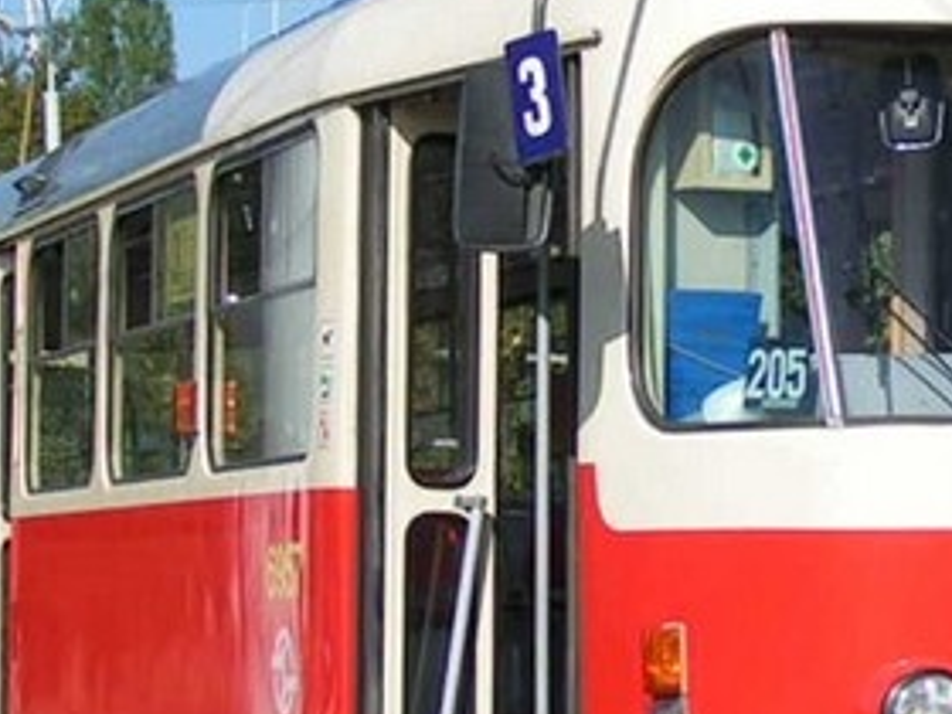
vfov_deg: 8.9
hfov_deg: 11.8
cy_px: 172
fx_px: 4593
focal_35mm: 167
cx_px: 826
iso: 50
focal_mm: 8
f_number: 4
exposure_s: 1/1000
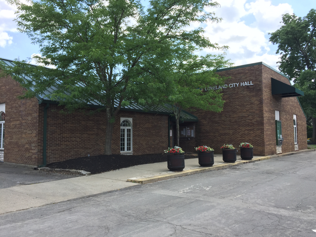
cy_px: 118
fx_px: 265
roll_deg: -1.4
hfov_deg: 61.7
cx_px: 158
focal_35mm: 29
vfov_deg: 48.2
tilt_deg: +2.3
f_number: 2.2
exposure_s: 1/732
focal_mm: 4.15
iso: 32
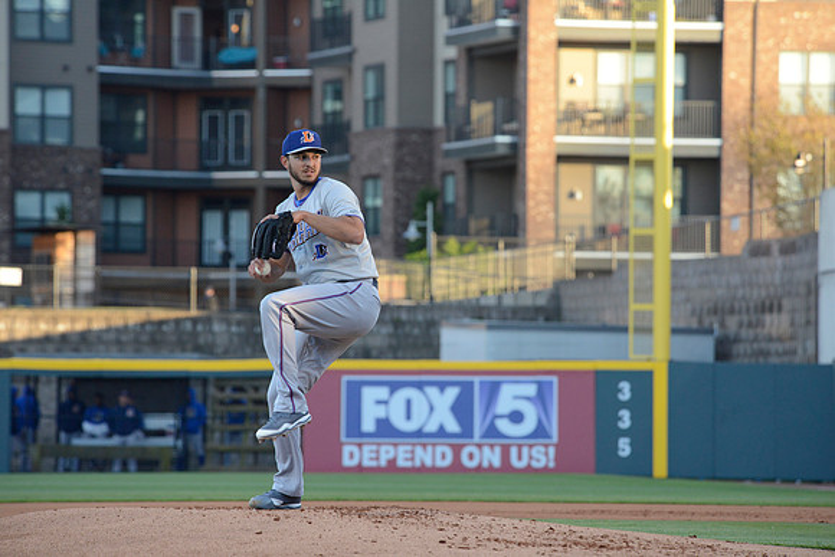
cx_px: 418
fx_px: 5800
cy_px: 278
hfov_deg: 8.2
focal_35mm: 250
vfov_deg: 5.5
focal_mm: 250
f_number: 7.1
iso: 1600
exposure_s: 1/500
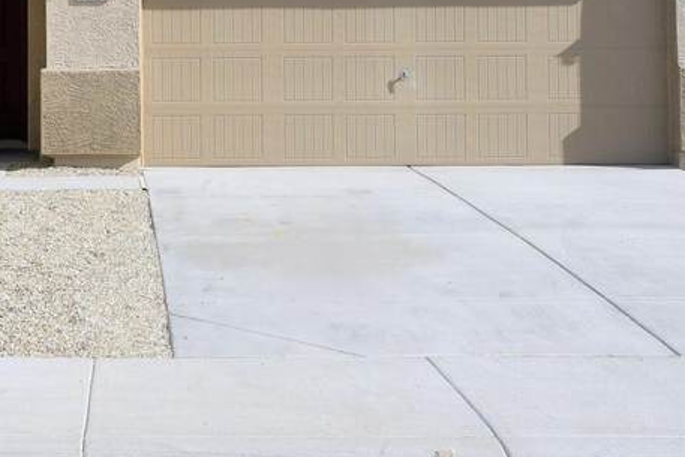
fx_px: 1599
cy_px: -2
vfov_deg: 16.0
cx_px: -4
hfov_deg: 23.2
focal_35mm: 84
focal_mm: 20
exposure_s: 1/400
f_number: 10
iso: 100
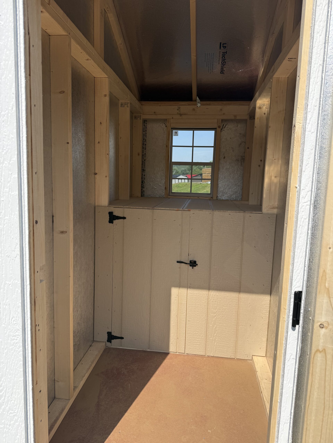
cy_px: 222
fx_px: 308
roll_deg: -1.4
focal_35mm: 24
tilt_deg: -7.9
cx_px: 166
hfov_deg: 56.8
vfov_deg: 71.6
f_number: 1.78
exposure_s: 1/4673
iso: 100
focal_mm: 6.76
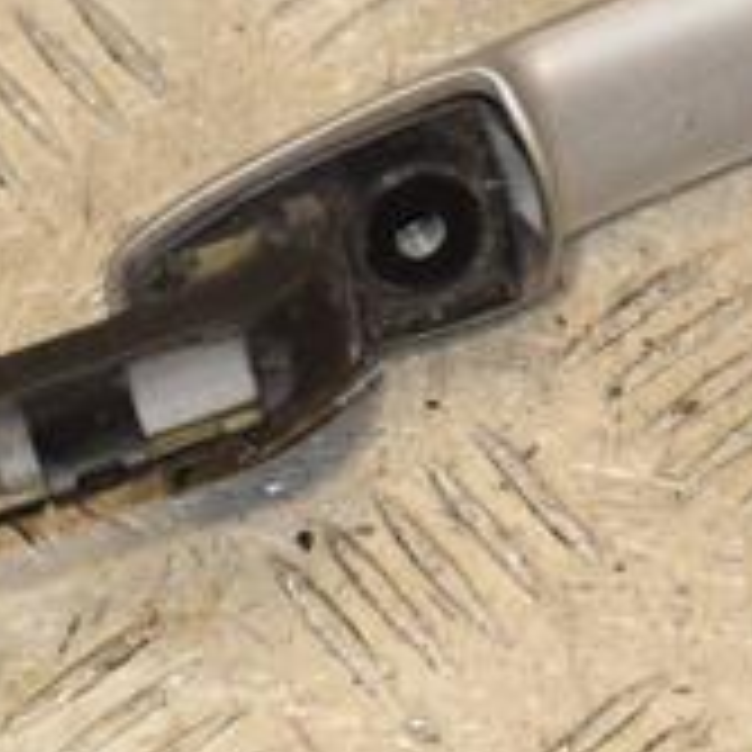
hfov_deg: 9.1
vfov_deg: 9.1
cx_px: 725
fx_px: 4719
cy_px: 176
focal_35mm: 192
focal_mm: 42
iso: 800
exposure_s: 1/200
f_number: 9
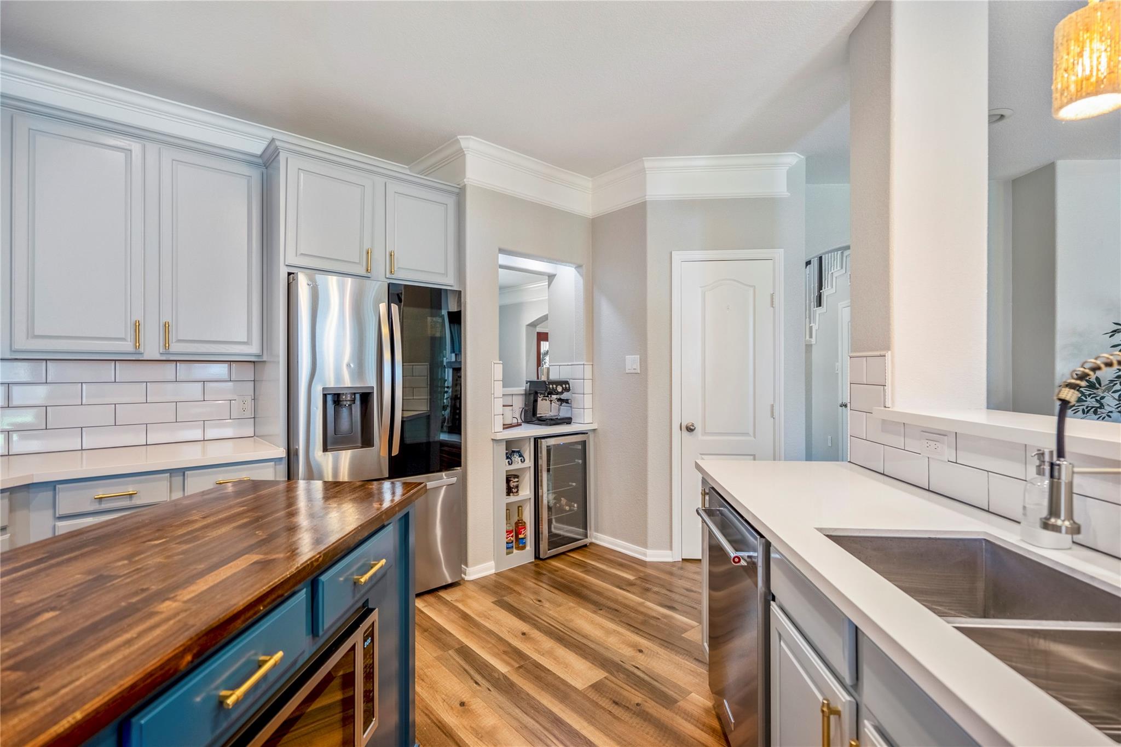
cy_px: 374
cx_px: 560
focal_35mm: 16
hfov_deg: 96.7
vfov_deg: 73.7
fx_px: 498
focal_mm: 16
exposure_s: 1/320
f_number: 4
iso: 500
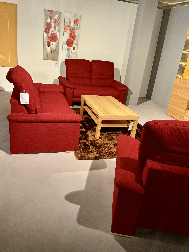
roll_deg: -7.9
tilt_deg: -20.2
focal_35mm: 29
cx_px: 94
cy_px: 126
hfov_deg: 48.2
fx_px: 211
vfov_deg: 61.7
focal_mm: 3
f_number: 1.8
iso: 250
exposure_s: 1/50
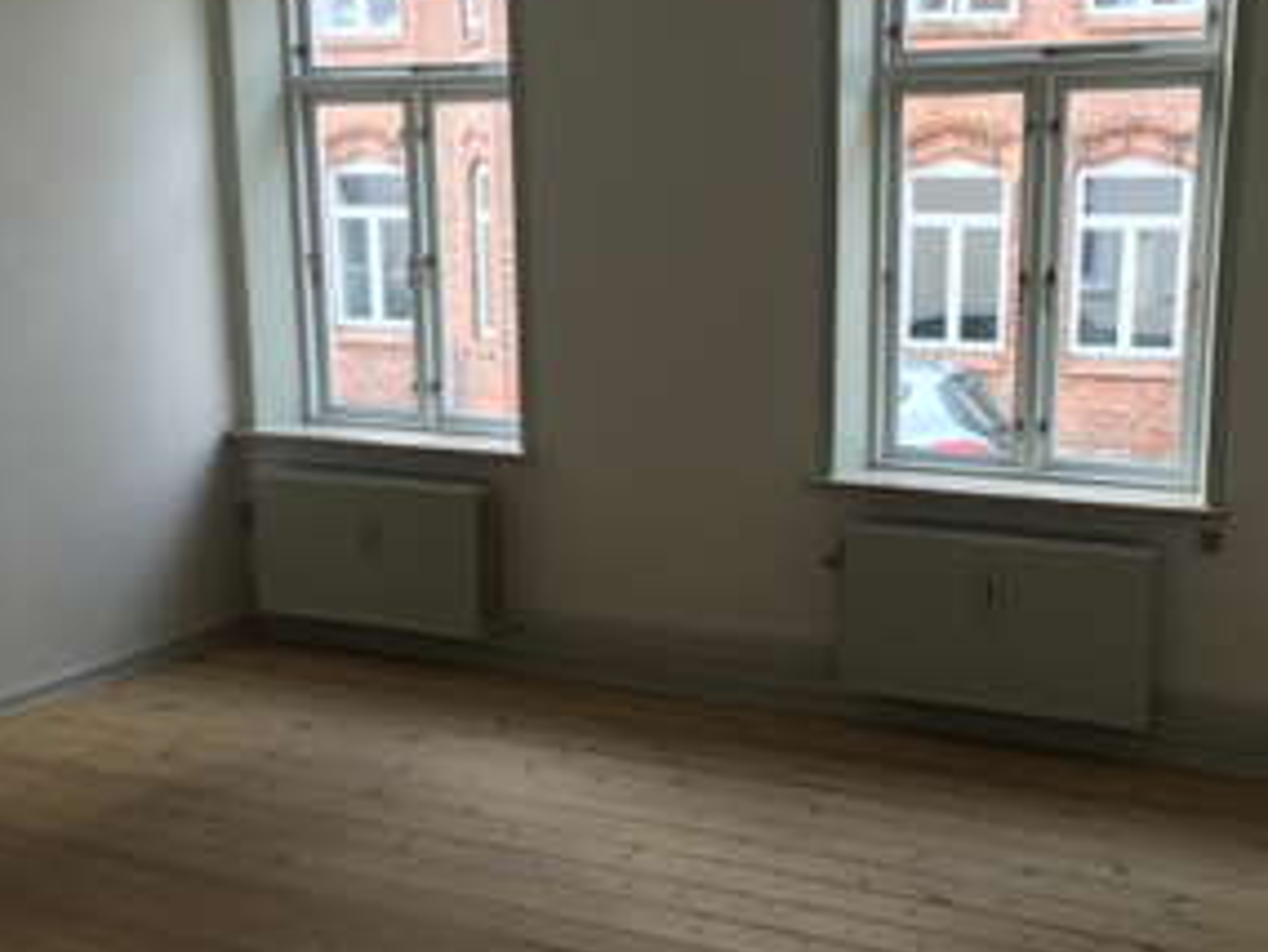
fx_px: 1393
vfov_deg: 37.7
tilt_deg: -9.3
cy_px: 485
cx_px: 821
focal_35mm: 38
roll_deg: -0.7
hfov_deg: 48.3
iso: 25
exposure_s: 1/33
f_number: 2.2
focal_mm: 4.15
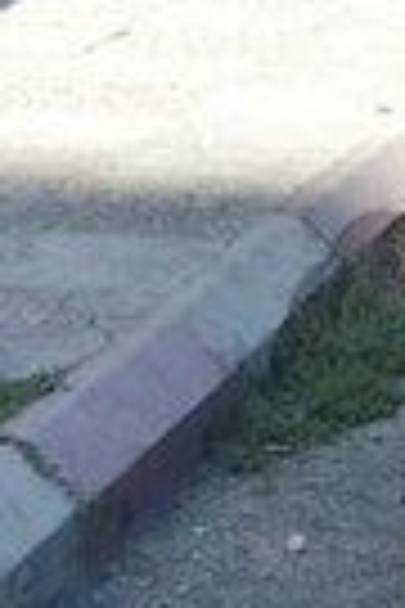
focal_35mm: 235
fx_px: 3965
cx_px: 1368
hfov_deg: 5.4
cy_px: 16
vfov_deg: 8.7
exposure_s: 1/125
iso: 110
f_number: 5.6
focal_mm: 32
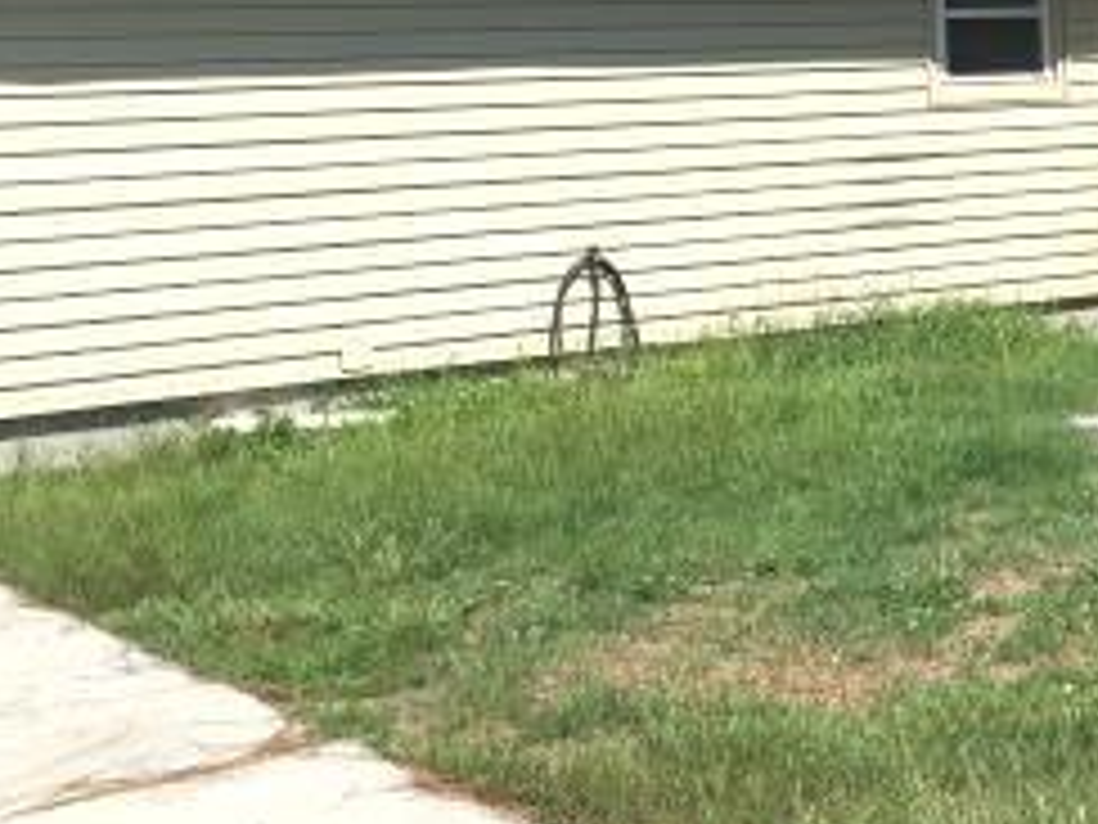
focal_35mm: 76
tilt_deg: +4.8
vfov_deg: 18.9
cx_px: 1062
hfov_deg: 24.6
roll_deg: +3.0
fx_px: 2411
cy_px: 18
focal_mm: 4.15
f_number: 2.2
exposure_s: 1/1508
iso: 25
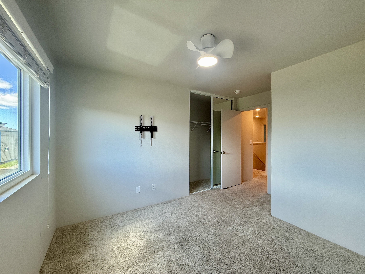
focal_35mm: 14
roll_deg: +0.2
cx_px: 182
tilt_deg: -0.2
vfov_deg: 85.7
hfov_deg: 102.1
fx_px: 148
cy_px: 137
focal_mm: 2.22
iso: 200
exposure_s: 1/120
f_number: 2.2
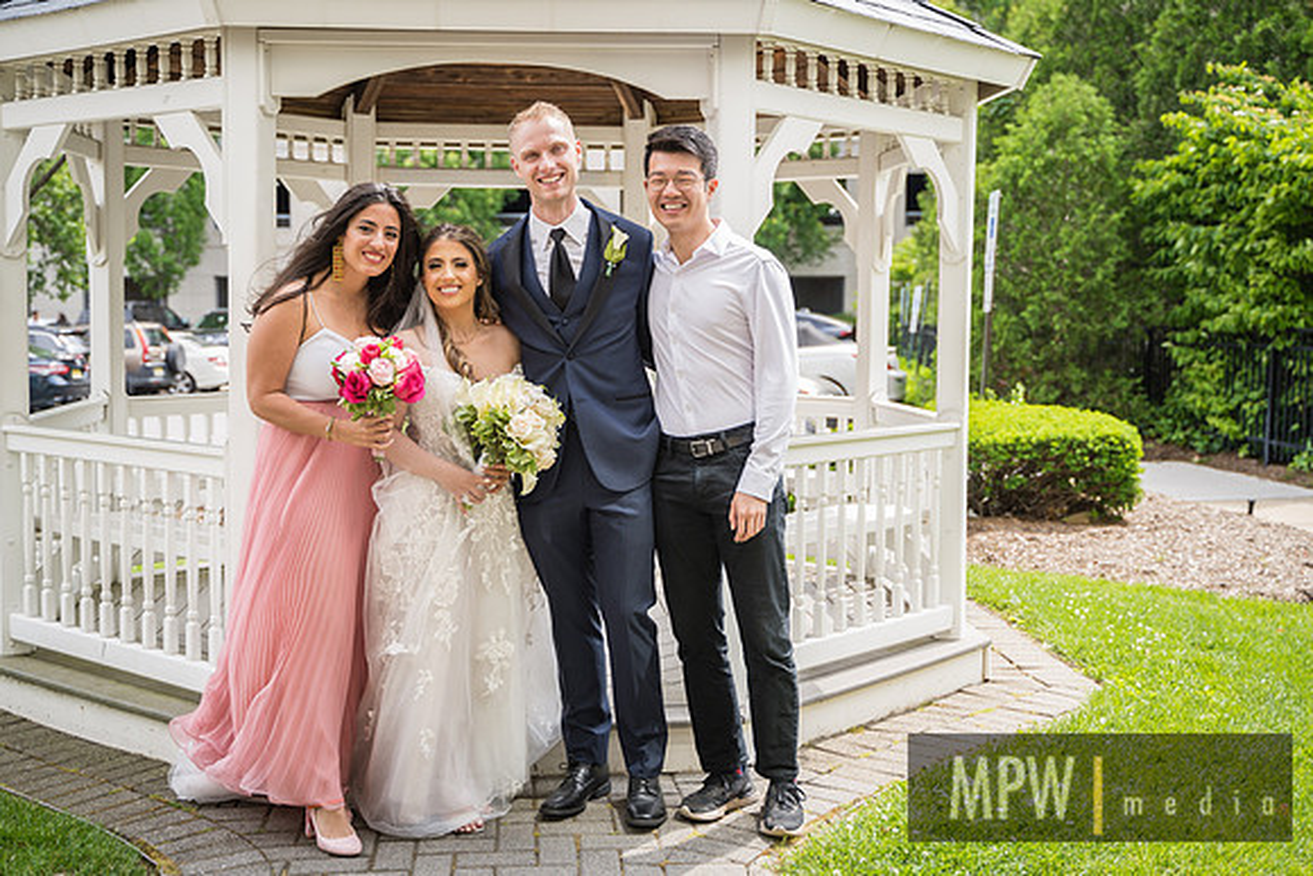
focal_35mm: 45
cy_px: 438
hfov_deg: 44.0
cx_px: 656
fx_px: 1627
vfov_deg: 30.1
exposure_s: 1/500
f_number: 2.8
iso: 100
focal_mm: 43
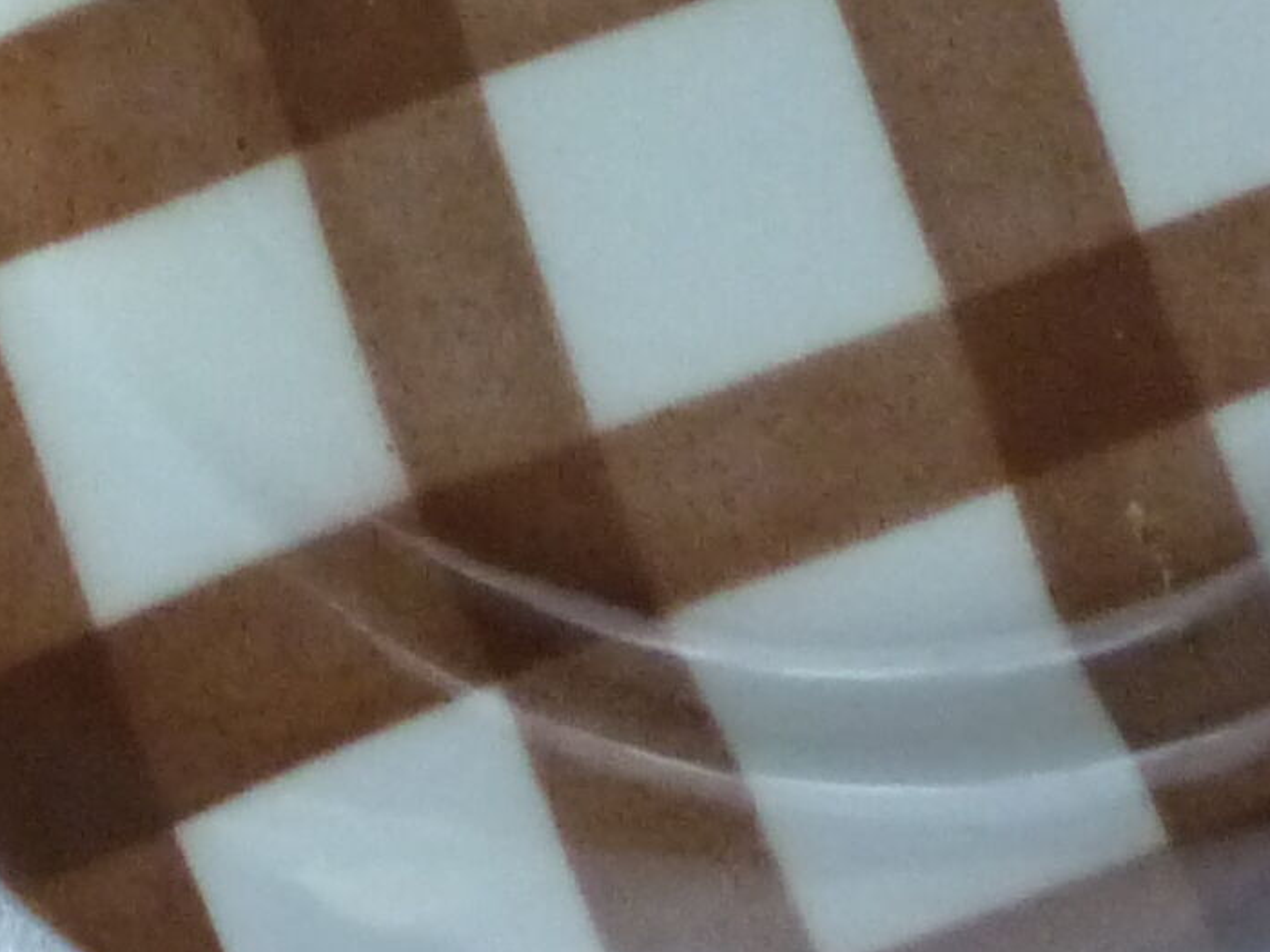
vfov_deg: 8.2
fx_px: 6310
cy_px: -928
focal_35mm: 172
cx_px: -586
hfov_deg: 11.1
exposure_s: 1/30
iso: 320
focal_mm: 5.5
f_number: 2.8
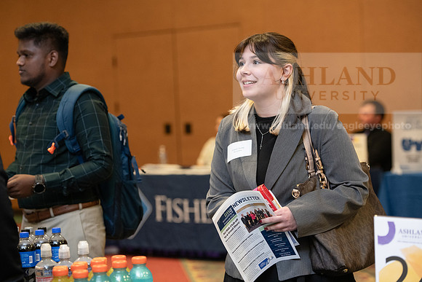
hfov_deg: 20.4
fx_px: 1172
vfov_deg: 13.7
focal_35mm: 100
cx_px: 211
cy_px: 141
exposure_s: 1/200
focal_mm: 100
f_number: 3.5
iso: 1250
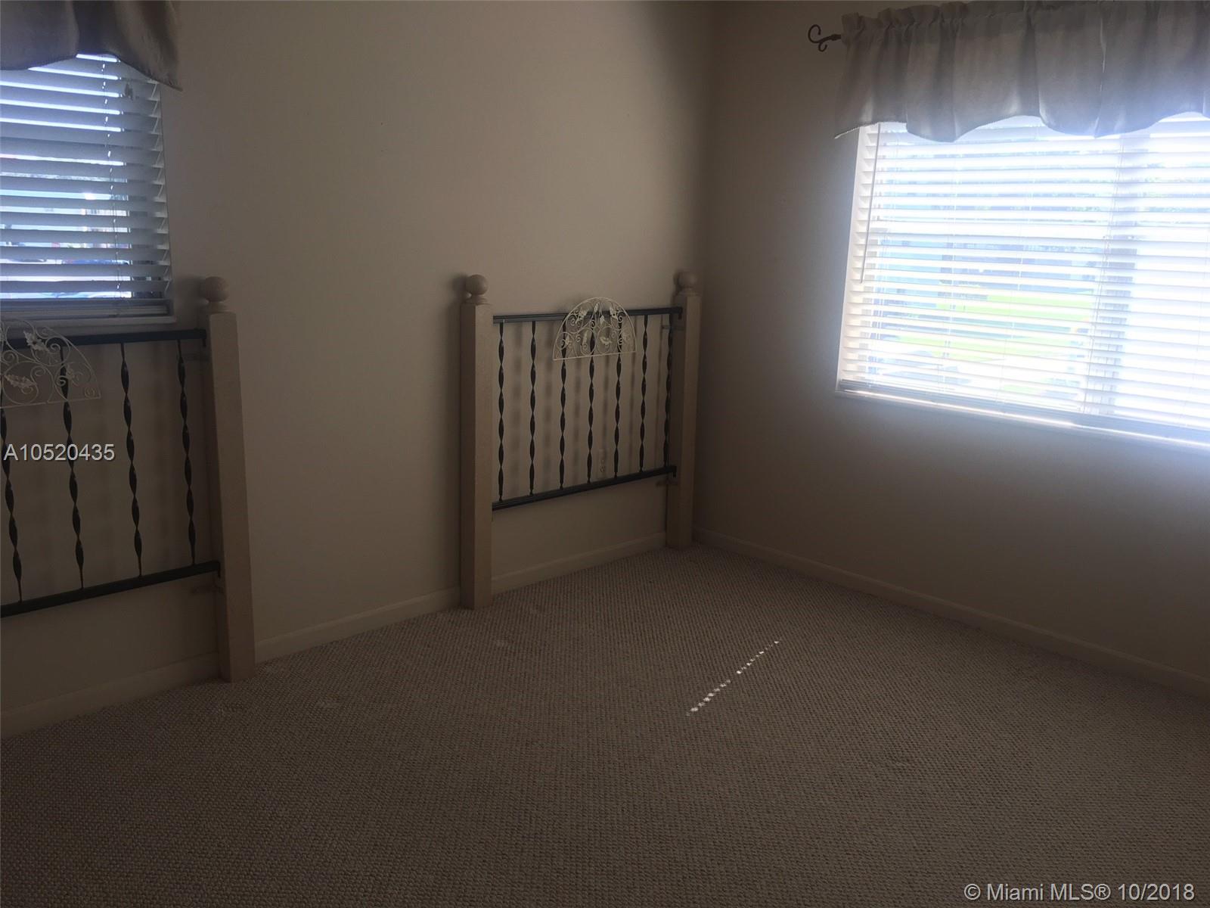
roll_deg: -1.7
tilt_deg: -13.9
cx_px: 605
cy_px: 454
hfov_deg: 61.7
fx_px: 1014
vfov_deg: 48.2
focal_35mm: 29
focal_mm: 4.15
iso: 32
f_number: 2.2
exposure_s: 1/120
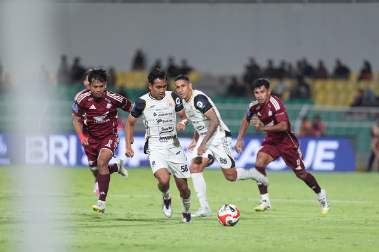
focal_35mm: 402
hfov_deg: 5.1
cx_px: 158
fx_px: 4232
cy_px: 148
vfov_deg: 3.4
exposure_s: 1/1600
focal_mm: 300
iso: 3200
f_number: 2.8
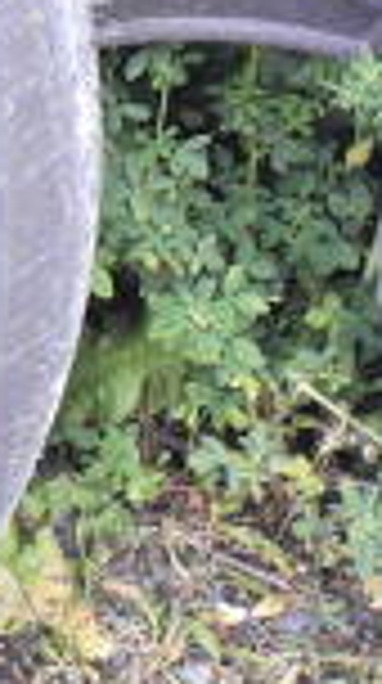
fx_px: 3547
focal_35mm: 196
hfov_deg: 5.8
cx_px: -706
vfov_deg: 11.0
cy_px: 133
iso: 1600
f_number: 6.3
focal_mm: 31
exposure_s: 1/100
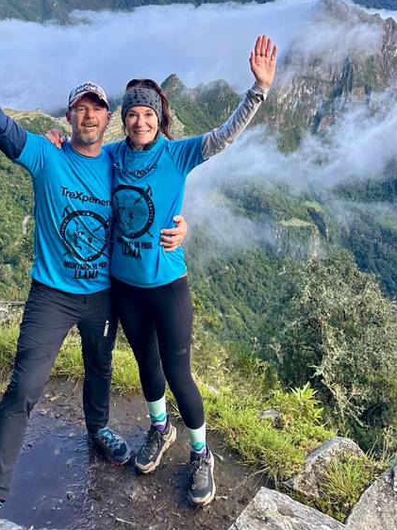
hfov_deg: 35.1
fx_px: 627
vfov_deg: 43.9
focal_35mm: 41
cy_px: 117
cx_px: 194
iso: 80
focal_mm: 6.86
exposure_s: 1/767
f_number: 1.78
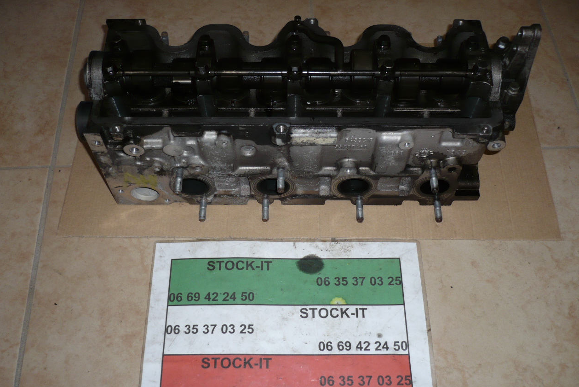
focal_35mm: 37
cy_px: 218
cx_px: 288
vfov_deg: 35.9
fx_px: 595
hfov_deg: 51.9
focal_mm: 5.8
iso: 100
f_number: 2.8
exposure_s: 1/30
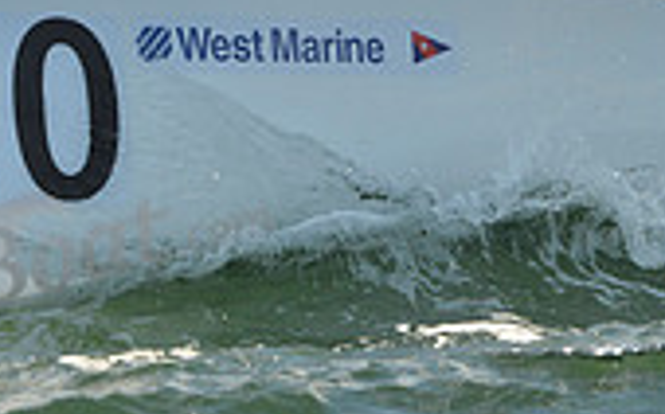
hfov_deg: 4.5
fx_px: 8494
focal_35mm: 469
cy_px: 18
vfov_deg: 2.8
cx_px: 477
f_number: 8
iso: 400
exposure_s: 1/1600
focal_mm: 135
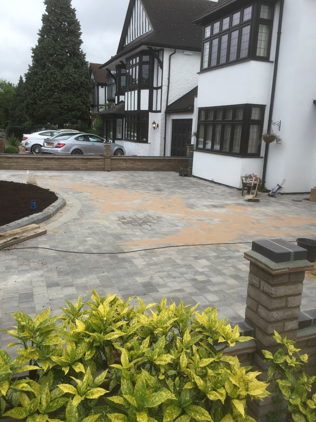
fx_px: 353
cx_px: 158
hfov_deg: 48.2
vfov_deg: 61.7
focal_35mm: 29
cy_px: 211
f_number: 2.2
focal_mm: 4.15
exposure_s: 1/1163
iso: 32
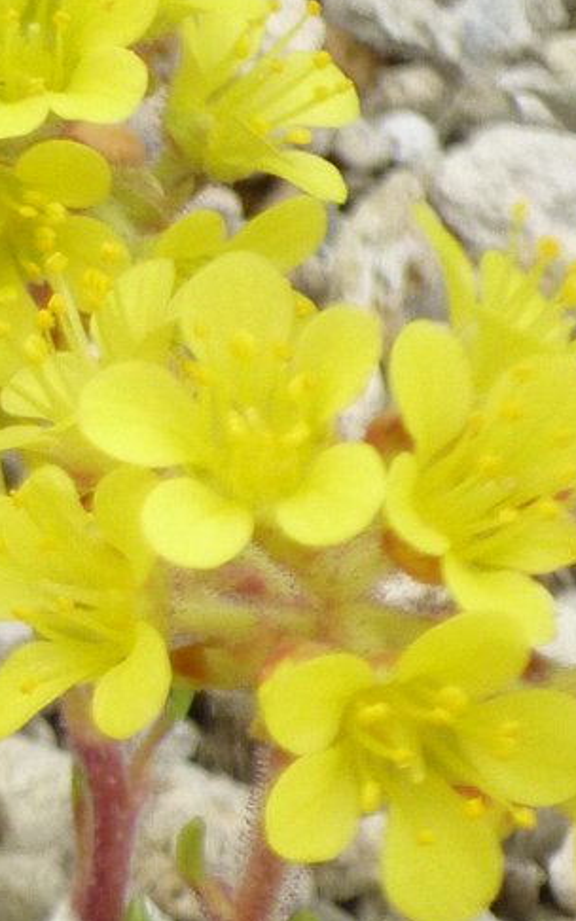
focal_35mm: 384
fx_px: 9639
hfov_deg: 3.4
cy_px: 1054
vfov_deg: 5.4
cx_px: -856
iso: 160
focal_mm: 15.2
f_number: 5.5
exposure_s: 1/200
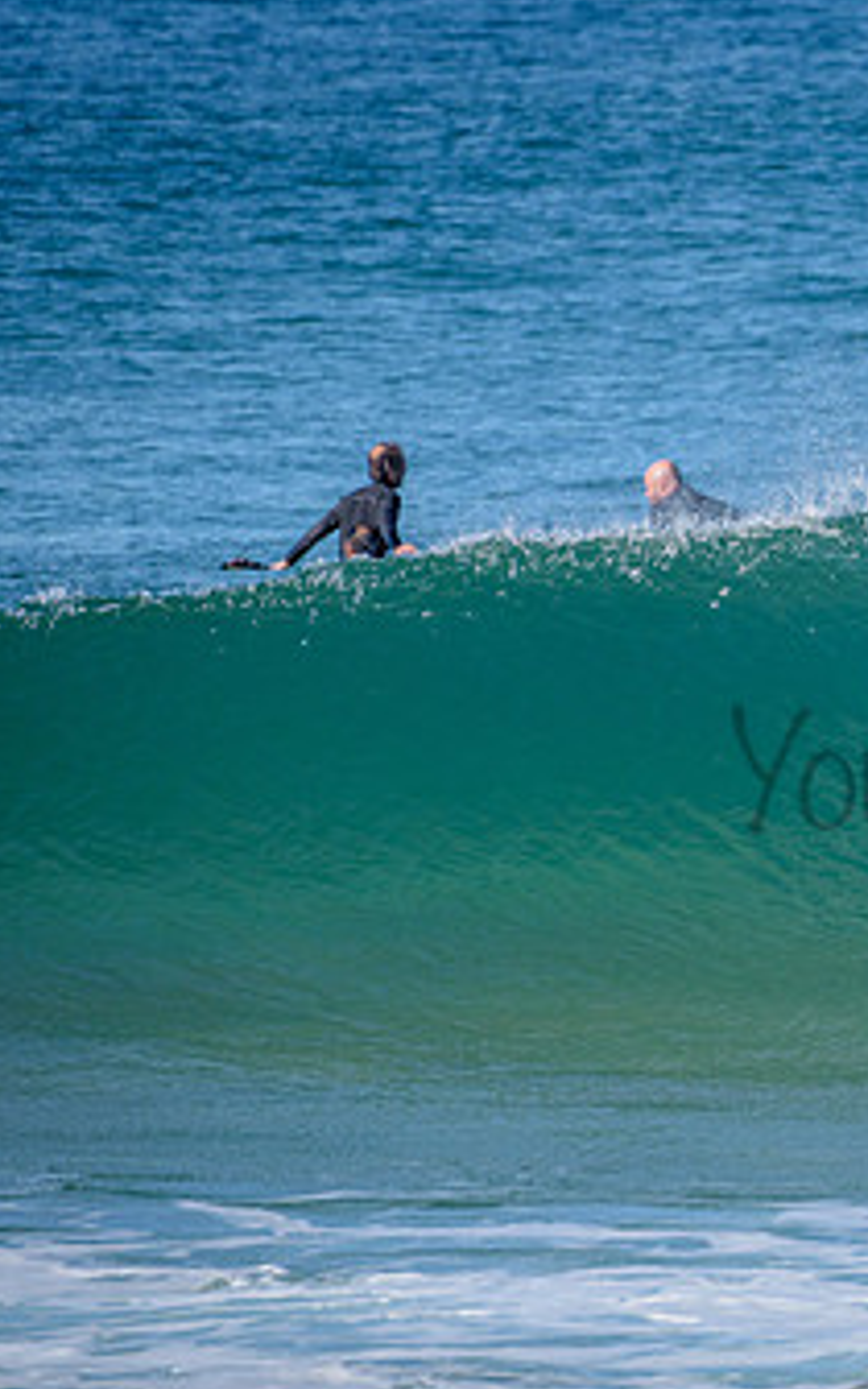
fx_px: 33307
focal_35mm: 880
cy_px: 734
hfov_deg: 1.5
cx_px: 1157
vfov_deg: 2.4
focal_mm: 500
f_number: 5.6
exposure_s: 1/2000
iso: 180
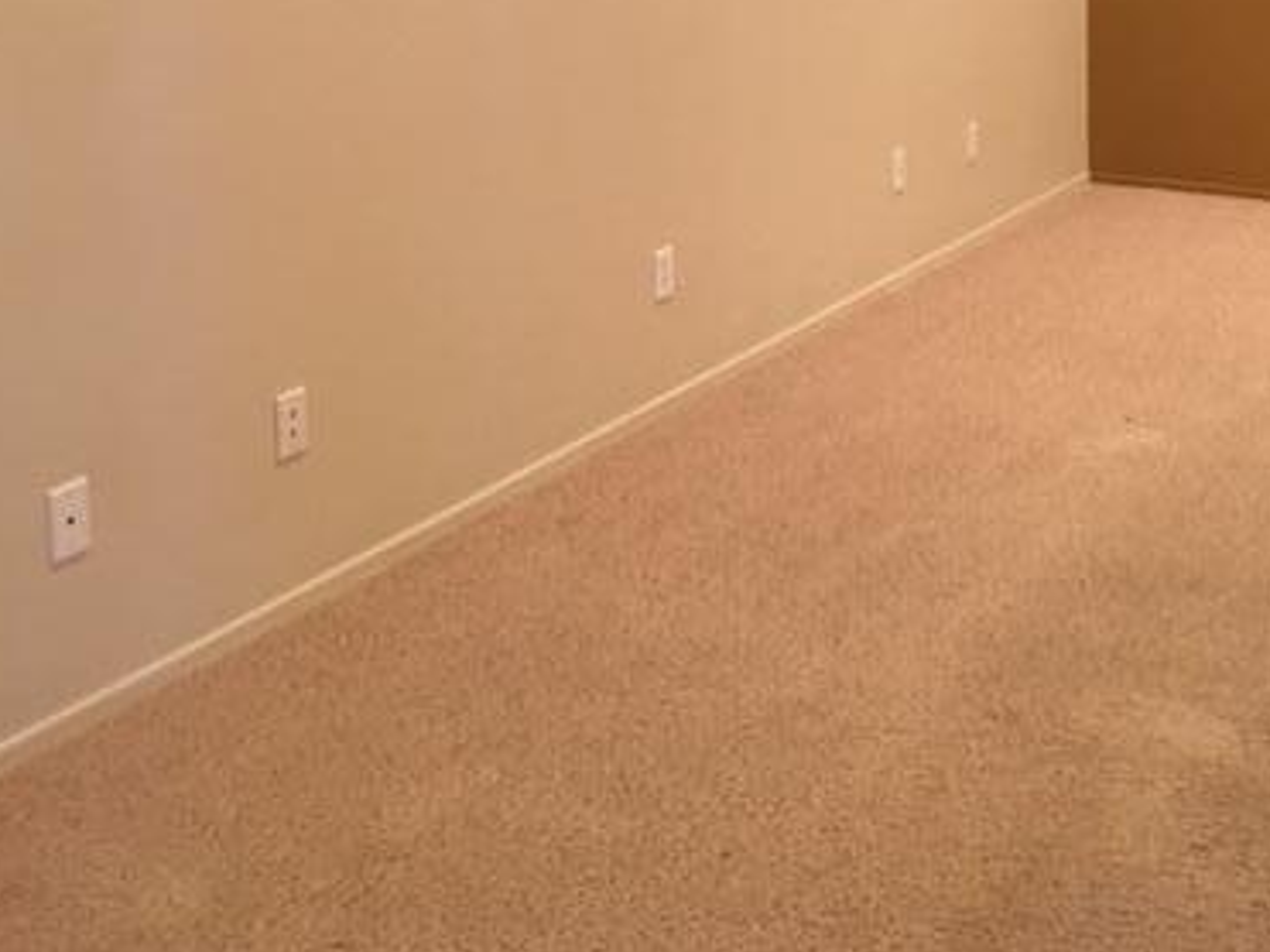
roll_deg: +0.9
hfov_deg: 38.0
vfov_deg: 26.9
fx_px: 1834
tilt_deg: -2.1
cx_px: 798
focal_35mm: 50
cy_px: -79
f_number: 2.2
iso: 80
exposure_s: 1/10
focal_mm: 4.15
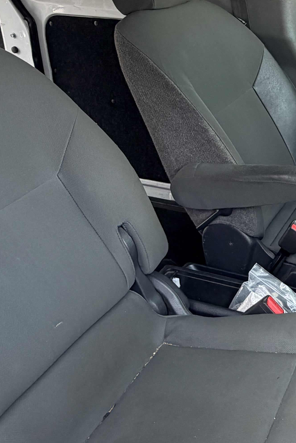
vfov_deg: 45.9
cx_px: 302
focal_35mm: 42
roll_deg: +1.2
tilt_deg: -20.9
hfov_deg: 29.6
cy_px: 160
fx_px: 518
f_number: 2.2
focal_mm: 2.22
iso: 125
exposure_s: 1/121
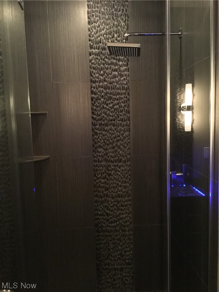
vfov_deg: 58.4
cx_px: 110
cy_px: 146
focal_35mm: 31
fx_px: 261
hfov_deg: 45.4
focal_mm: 3.3
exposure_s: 1/15
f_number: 2.4
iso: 500
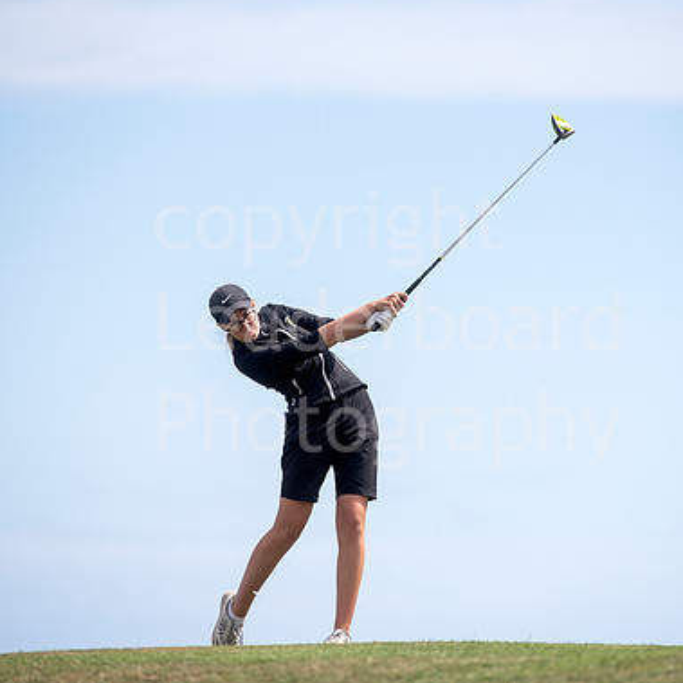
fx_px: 8706
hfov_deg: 4.5
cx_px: 391
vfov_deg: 4.5
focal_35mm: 390
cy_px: 338
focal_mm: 300
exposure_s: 1/4000
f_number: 5.6
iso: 400
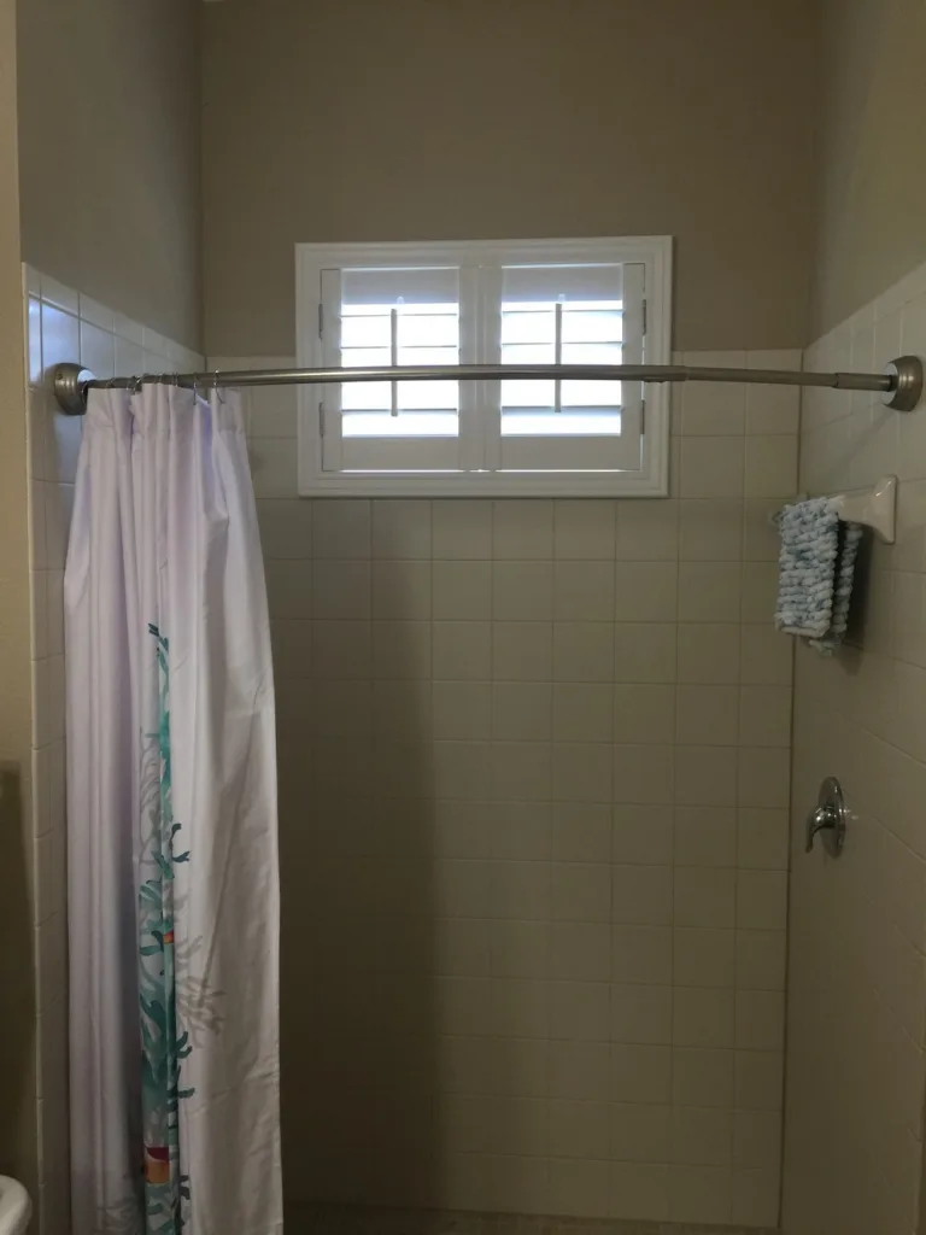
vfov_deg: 61.7
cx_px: 463
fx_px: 1034
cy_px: 618
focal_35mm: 29
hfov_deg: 48.2
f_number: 2.2
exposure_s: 1/30
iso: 50
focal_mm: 4.15
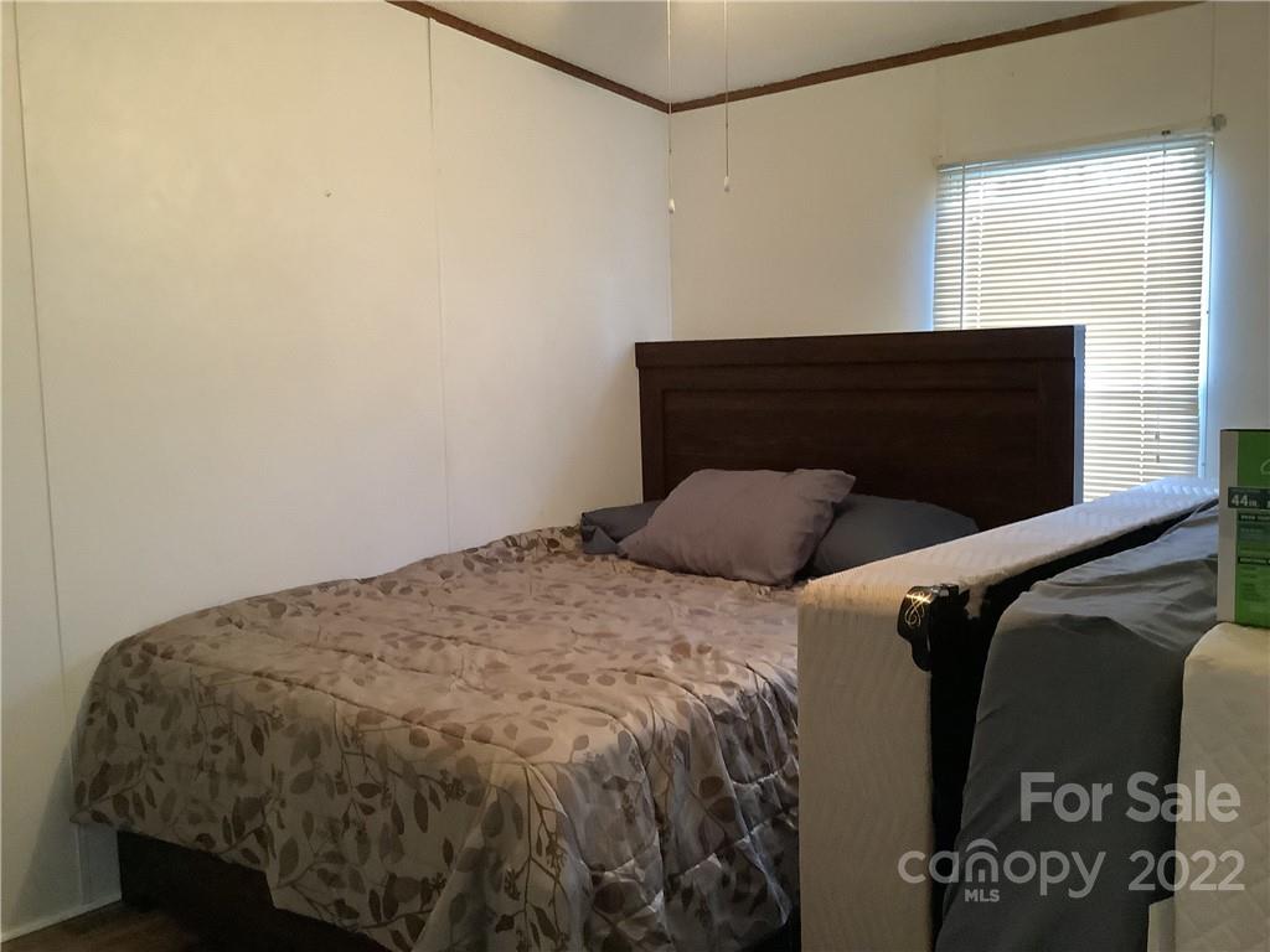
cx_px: 635
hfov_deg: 58.4
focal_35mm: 31
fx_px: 1137
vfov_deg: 45.4
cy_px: 476
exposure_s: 1/25
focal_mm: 3.3
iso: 400
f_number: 2.4
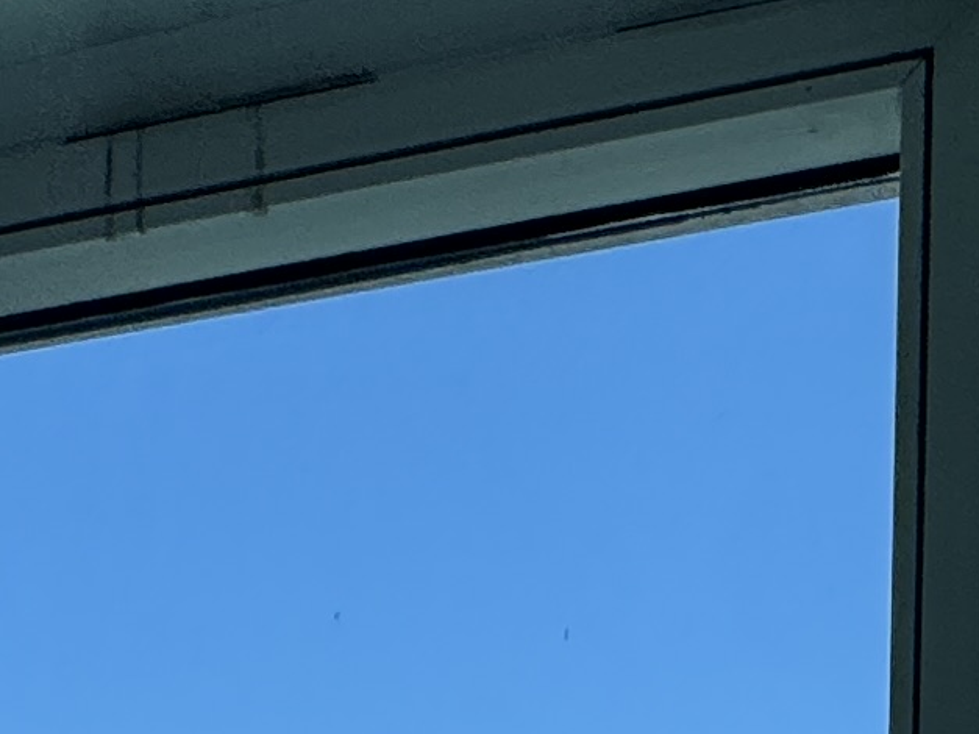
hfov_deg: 21.8
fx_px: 2545
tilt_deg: -0.3
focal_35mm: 90
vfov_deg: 12.9
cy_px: 1724
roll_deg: -1.6
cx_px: 400
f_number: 2.2
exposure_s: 1/693
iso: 40
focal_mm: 2.22
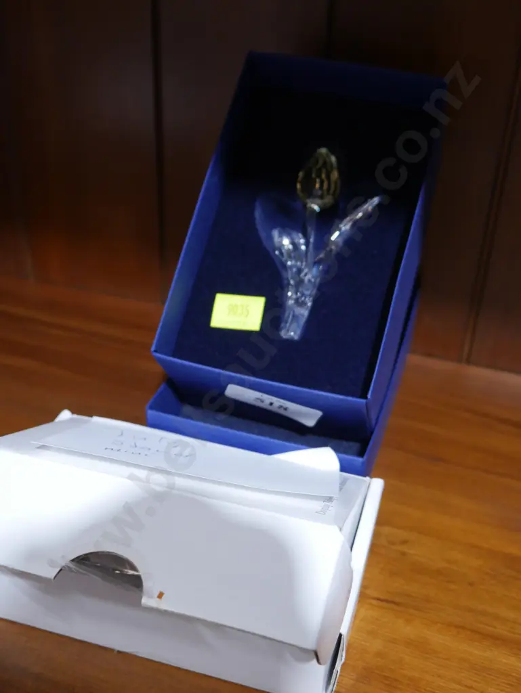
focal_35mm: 44
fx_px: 882
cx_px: 260
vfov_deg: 42.9
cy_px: 346
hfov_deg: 32.9
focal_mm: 22
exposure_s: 1/60
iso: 1000
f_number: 4.7
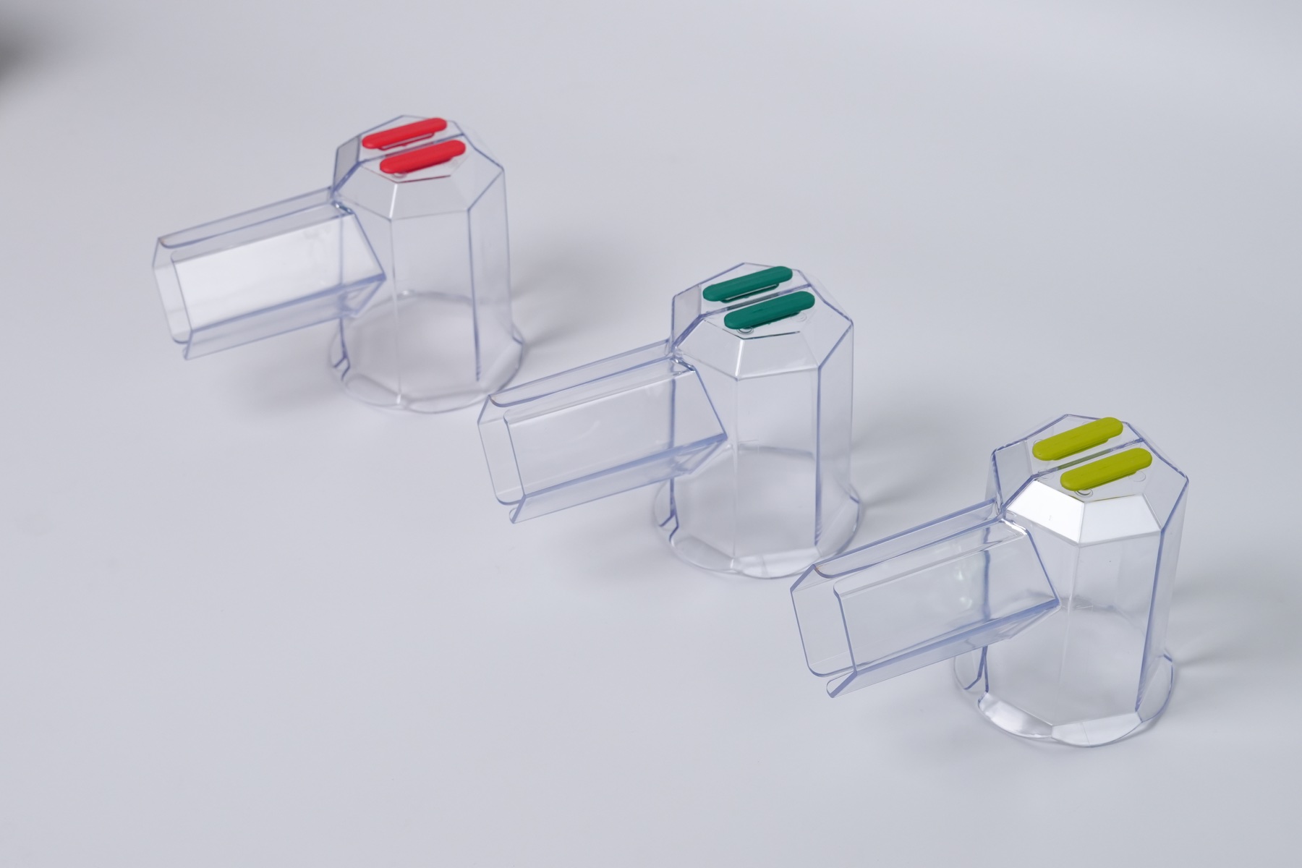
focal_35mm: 81
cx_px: 651
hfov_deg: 25.1
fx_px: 2929
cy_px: 434
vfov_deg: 16.9
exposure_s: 1/250
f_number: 5.6
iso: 800
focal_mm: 54
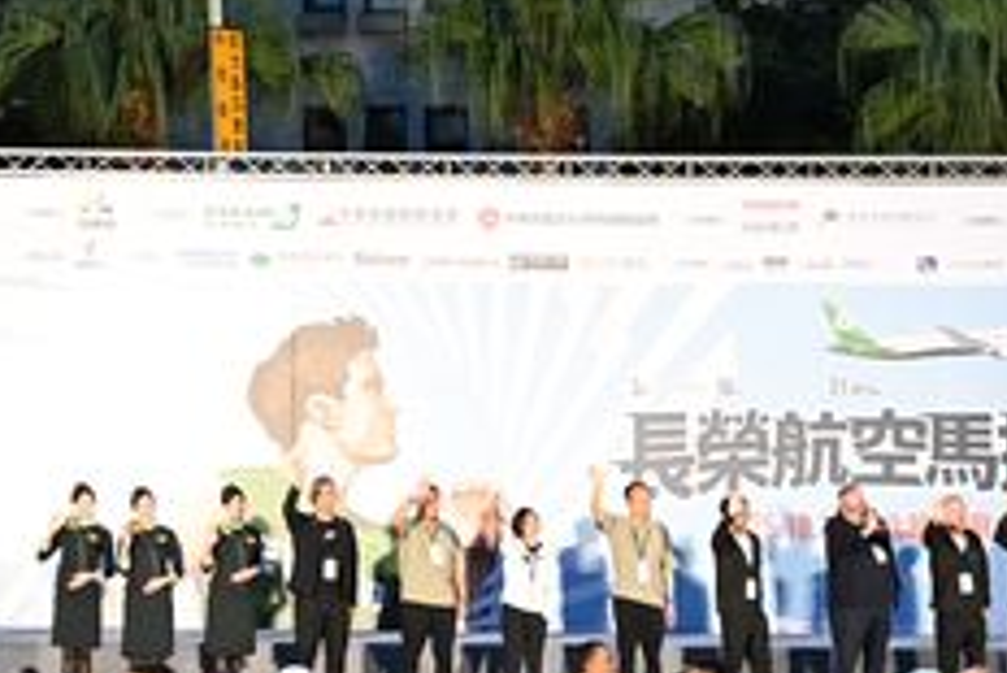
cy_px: 673
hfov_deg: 17.2
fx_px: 3324
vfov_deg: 11.4
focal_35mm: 119
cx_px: 708
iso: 2500
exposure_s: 1/40
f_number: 6.3
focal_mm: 25.5
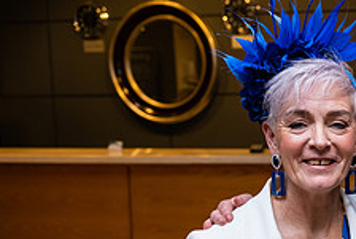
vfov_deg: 15.5
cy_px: 197
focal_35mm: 88
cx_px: 424
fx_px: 871
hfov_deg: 21.5
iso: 640
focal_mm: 34
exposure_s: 1/160
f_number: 3.5
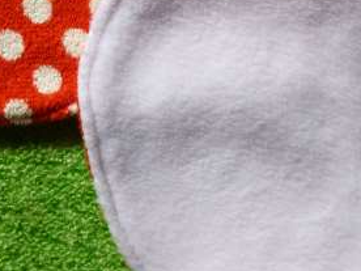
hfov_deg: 17.9
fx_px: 1147
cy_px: -3
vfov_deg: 13.3
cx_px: 173
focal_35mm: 110
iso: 100
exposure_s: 1/200
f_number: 3.2
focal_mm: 6.8
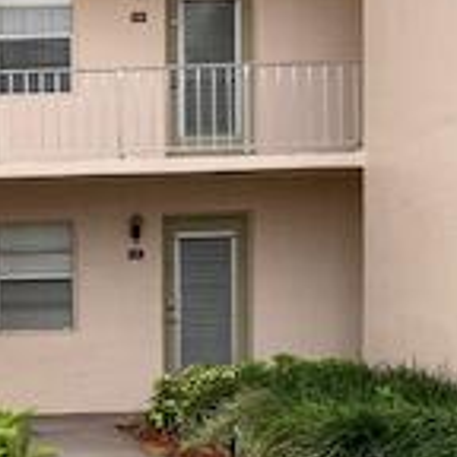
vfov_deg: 15.5
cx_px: -63
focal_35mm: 110
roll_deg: +2.2
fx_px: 1643
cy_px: 467
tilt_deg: -5.5
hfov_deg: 15.4
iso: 20
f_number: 1.8
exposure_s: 1/1297
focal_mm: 3.99
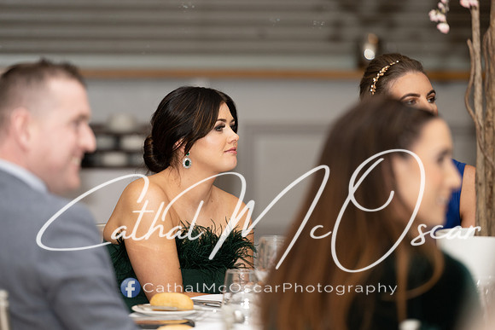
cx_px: 248
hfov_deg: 10.5
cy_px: 165
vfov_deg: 7.0
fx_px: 2682
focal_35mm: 195
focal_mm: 195
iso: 400
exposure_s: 1/160
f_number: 2.8
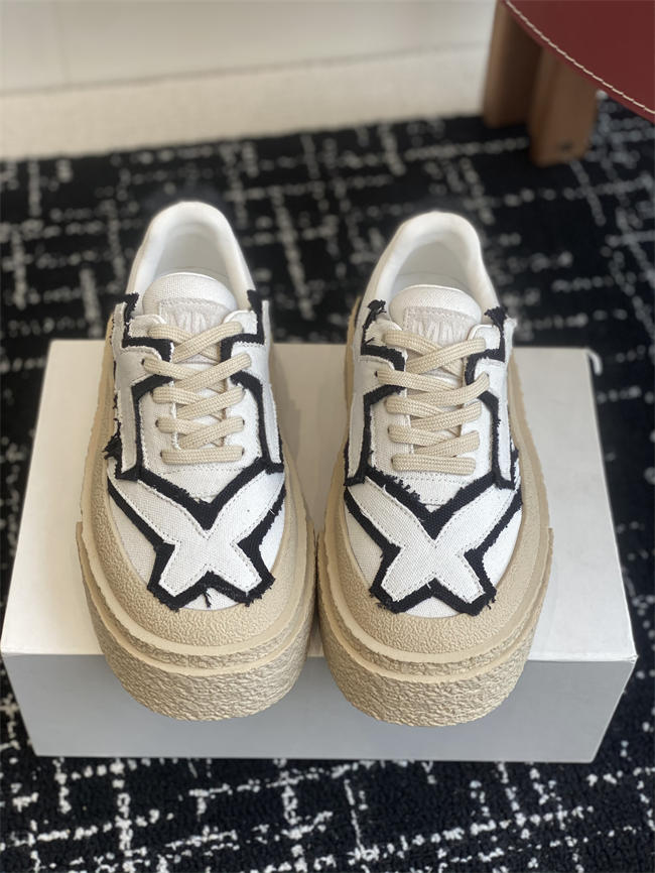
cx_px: 328
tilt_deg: -50.5
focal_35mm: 52
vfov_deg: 36.8
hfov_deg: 28.0
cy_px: 436
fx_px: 1311
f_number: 2
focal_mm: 6
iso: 20
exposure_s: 1/141
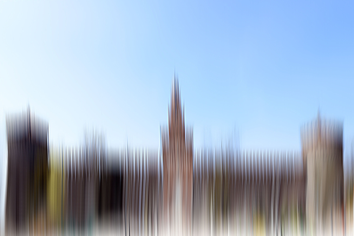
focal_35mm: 17
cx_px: 177
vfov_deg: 70.5
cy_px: 118
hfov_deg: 93.3
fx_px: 167
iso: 100
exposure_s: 1/25
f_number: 16
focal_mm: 17
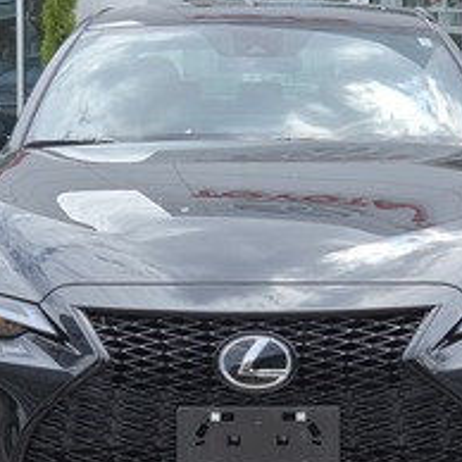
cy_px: 294
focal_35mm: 132
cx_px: 267
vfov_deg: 13.2
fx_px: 1993
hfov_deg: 13.2
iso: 25
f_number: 2.4
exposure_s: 1/541
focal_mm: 7
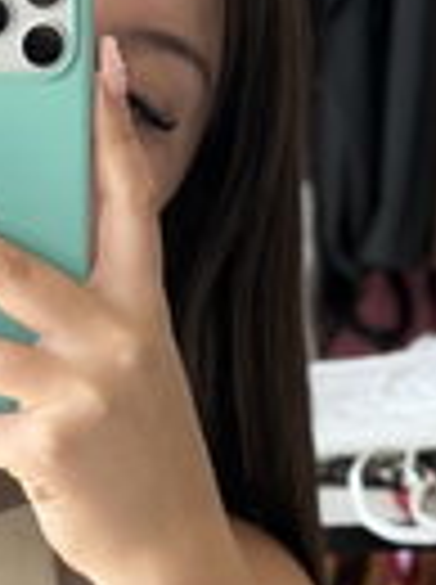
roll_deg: +1.5
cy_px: 767
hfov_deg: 7.4
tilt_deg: -11.9
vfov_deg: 9.9
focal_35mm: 197
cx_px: -139
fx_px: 3319
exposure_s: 1/130
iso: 50
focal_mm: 6.76
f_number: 1.78
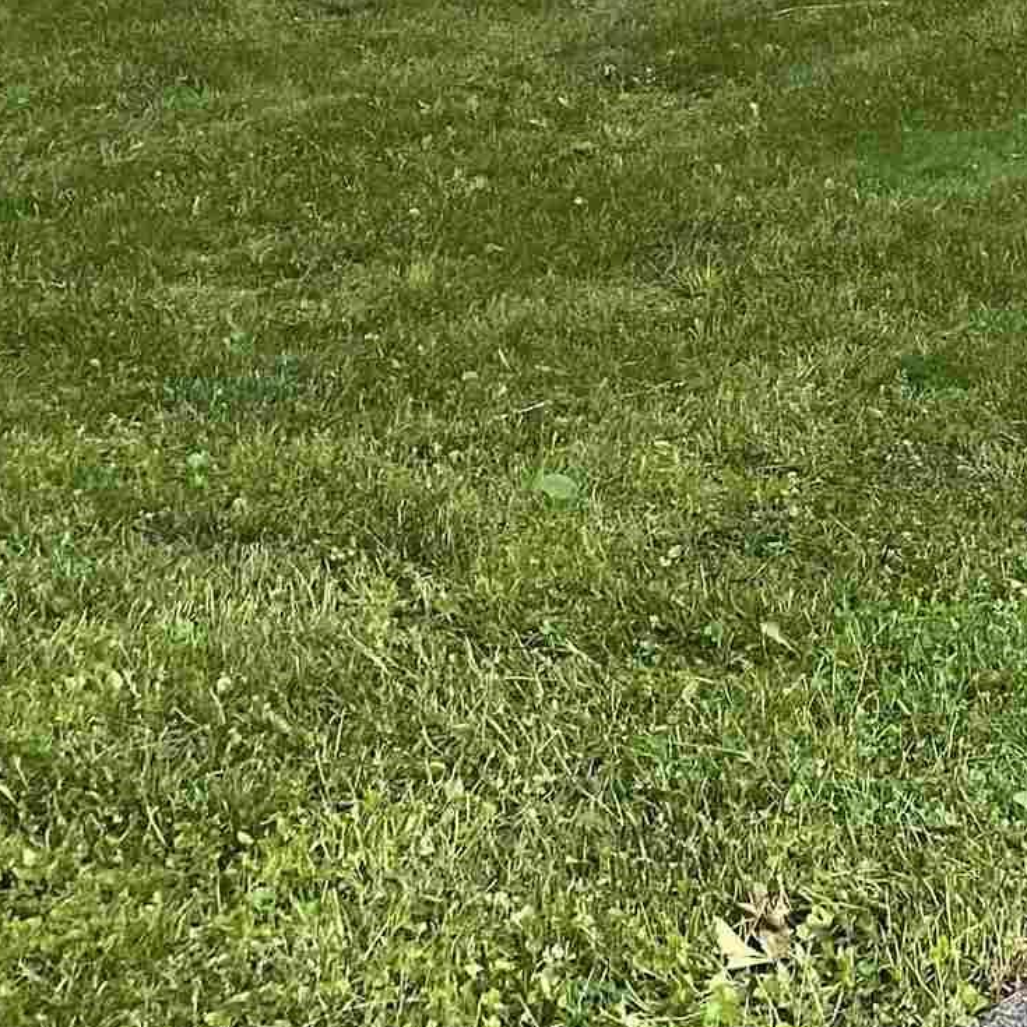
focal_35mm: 96
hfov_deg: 17.0
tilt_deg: +1.4
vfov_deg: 16.5
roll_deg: +3.1
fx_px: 3222
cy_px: -517
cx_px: 1371
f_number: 1.8
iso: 125
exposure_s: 1/94
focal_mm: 4.25
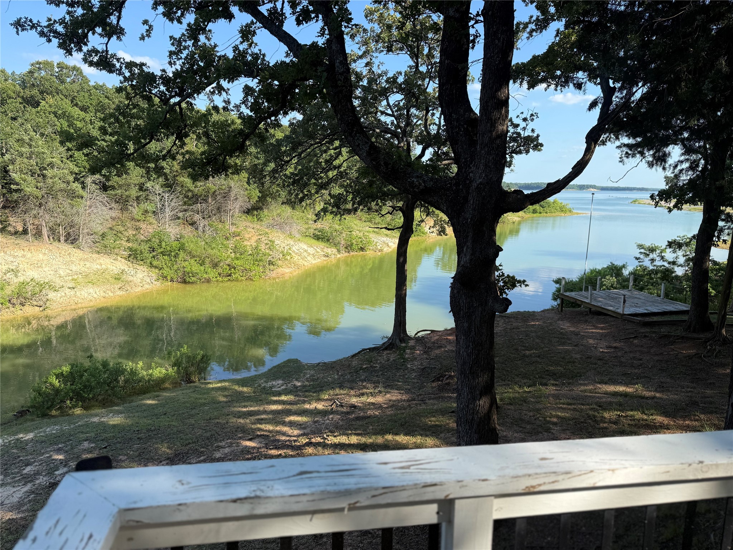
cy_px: 275
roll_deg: -1.8
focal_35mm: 24
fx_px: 508
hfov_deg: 71.6
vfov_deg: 56.8
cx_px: 366
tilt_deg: -10.0
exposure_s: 1/1553
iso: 80
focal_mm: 6.76
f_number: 1.78
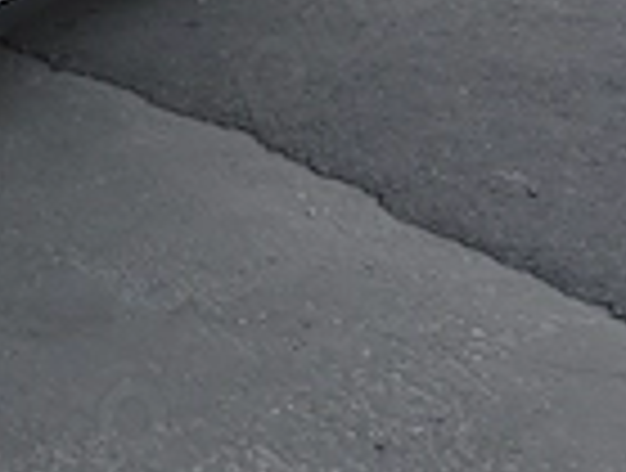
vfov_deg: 14.6
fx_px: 1795
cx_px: -437
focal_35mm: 99
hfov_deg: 17.0
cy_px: -49
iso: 400
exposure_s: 1/99.9
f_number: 1.65
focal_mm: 6.14
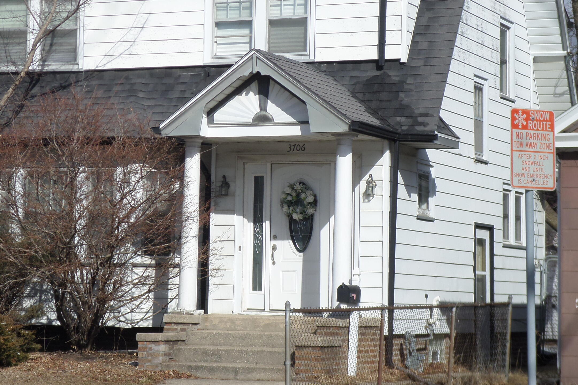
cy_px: 106
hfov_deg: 17.5
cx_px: 200
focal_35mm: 117
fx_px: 1878
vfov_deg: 11.7
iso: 80
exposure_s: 1/750
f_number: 4.7
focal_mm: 14.6
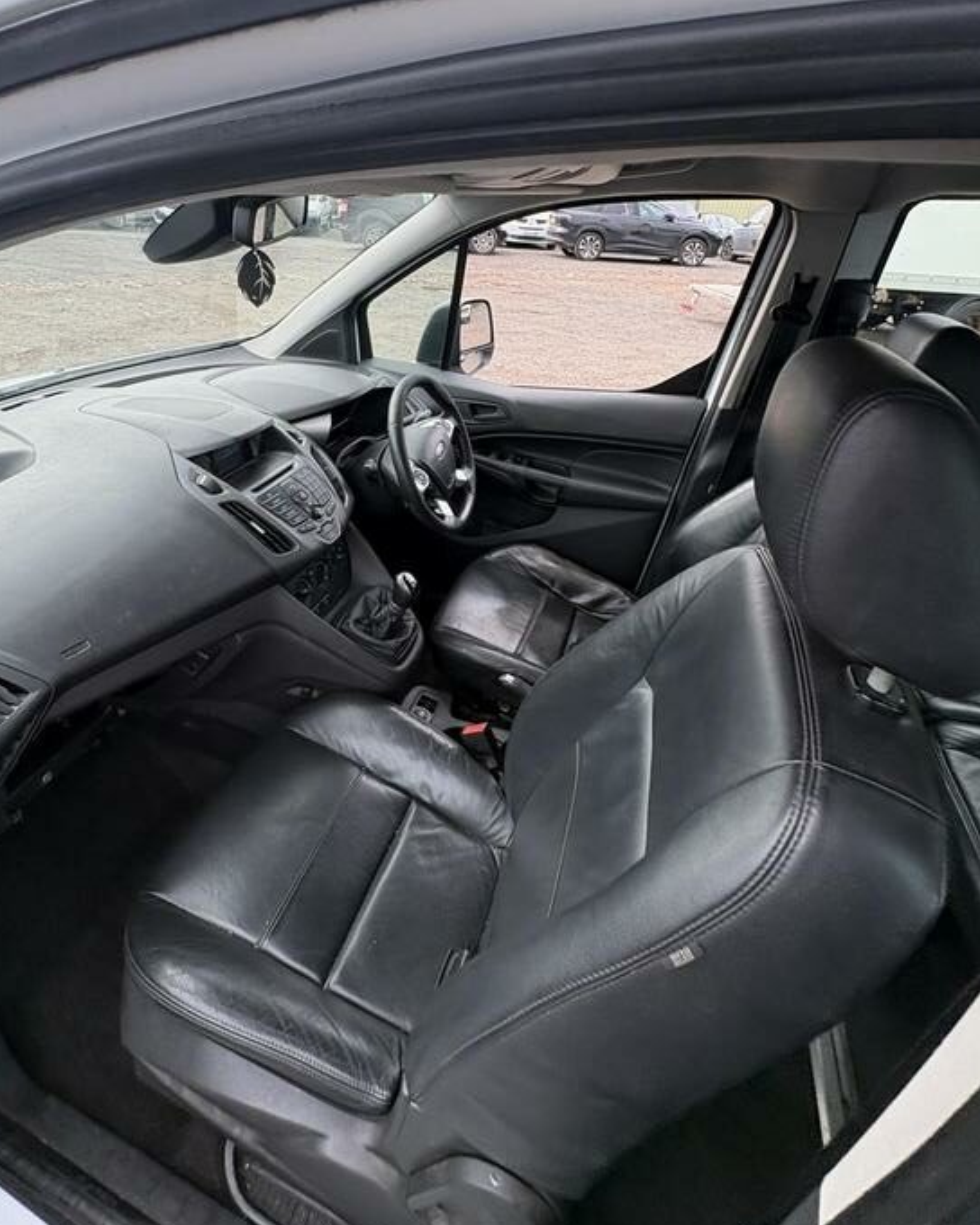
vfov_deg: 84.7
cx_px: 420
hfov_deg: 73.4
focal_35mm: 18
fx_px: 653
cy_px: 458
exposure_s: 1/218
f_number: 2.2
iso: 64
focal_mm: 2.22
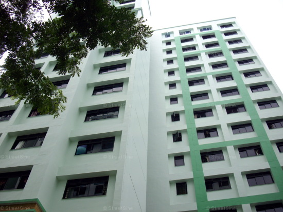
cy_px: 106
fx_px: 302
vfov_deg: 38.6
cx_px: 142
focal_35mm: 37
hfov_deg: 50.2
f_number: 2.8
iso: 80
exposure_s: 1/400
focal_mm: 6.2
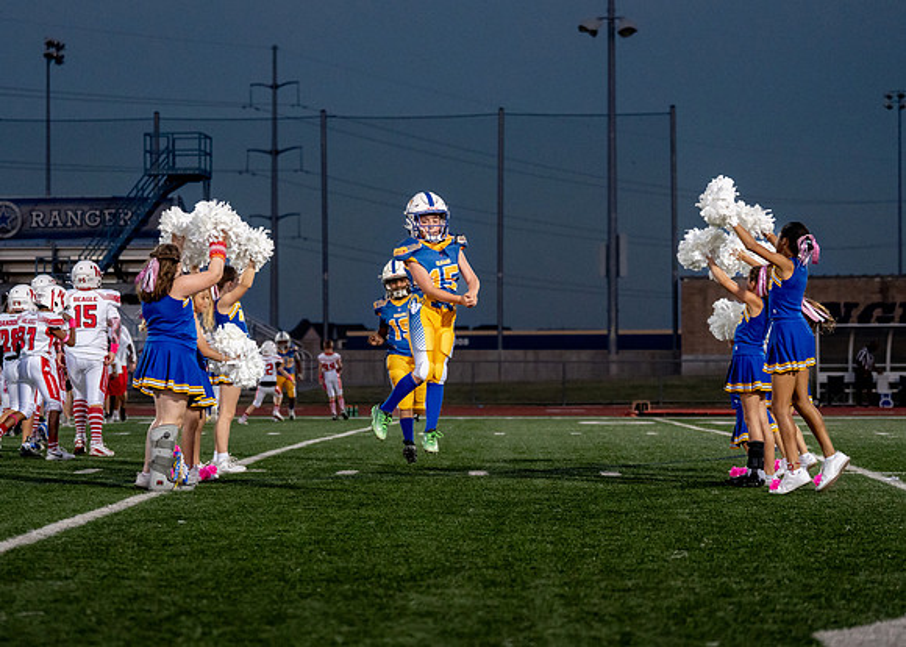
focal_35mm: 95
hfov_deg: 21.1
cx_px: 411
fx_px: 2431
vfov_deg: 15.2
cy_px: 325
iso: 2000
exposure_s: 1/1000
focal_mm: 70
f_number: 2.8
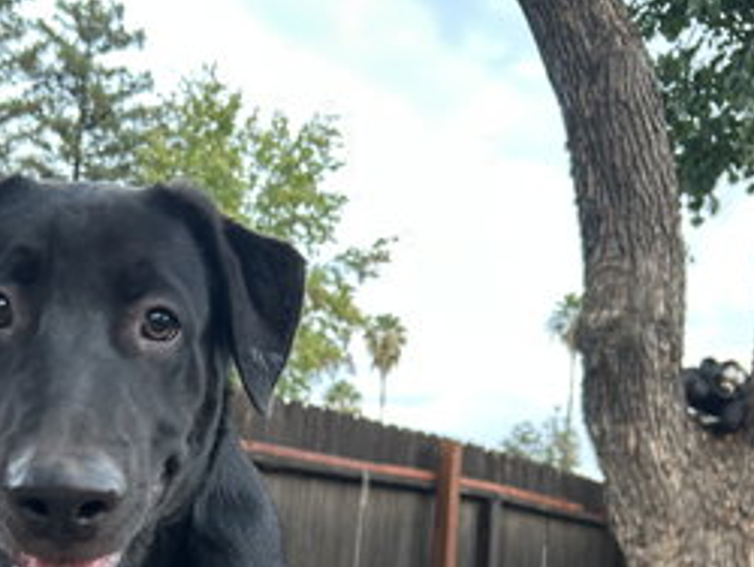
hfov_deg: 35.7
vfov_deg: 26.6
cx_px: 163
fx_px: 1134
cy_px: 562
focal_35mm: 52
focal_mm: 5.7
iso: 160
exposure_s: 1/60
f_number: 1.5
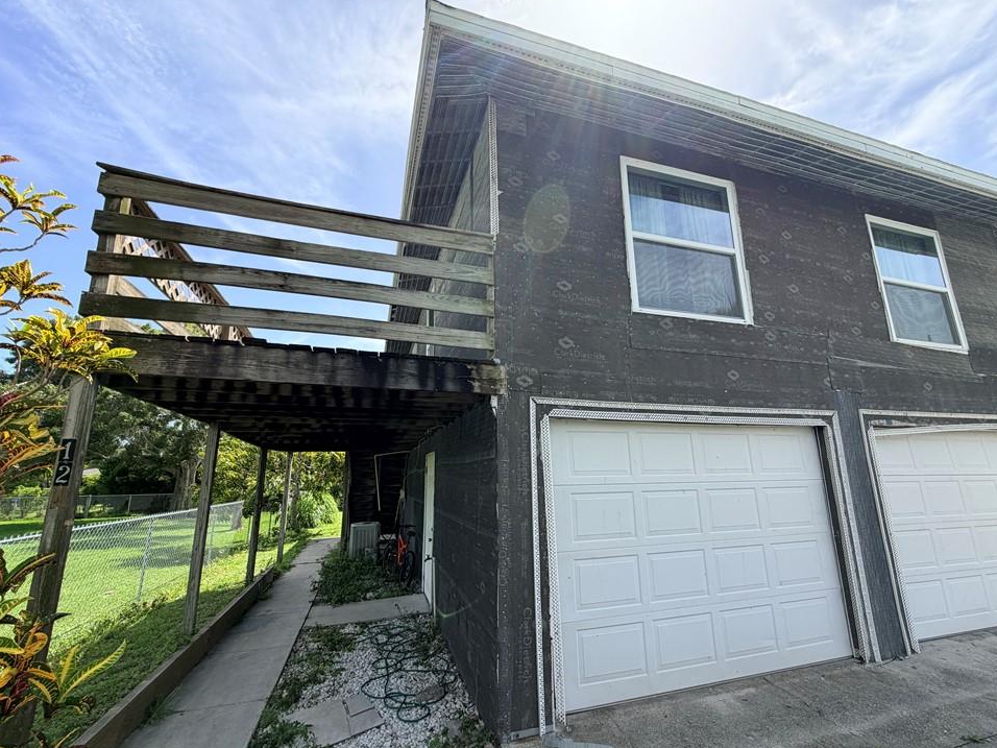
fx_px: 432
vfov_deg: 81.7
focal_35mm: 15
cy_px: 385
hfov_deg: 98.2
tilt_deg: +12.4
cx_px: 508
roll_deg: +1.1
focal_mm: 2.22
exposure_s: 1/770
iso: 32
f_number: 2.2
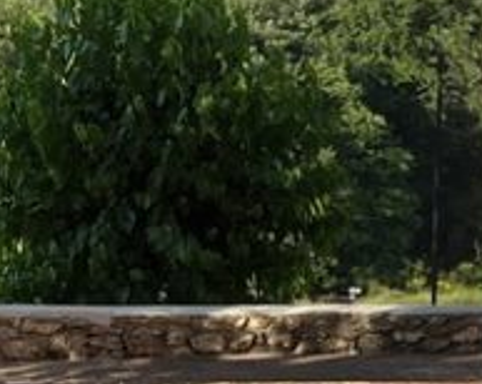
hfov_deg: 9.5
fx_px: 2879
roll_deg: +0.4
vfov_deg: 7.6
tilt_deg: -8.9
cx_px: -50
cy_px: 267
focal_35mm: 202
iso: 50
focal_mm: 5.7
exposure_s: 1/2915
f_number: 1.5
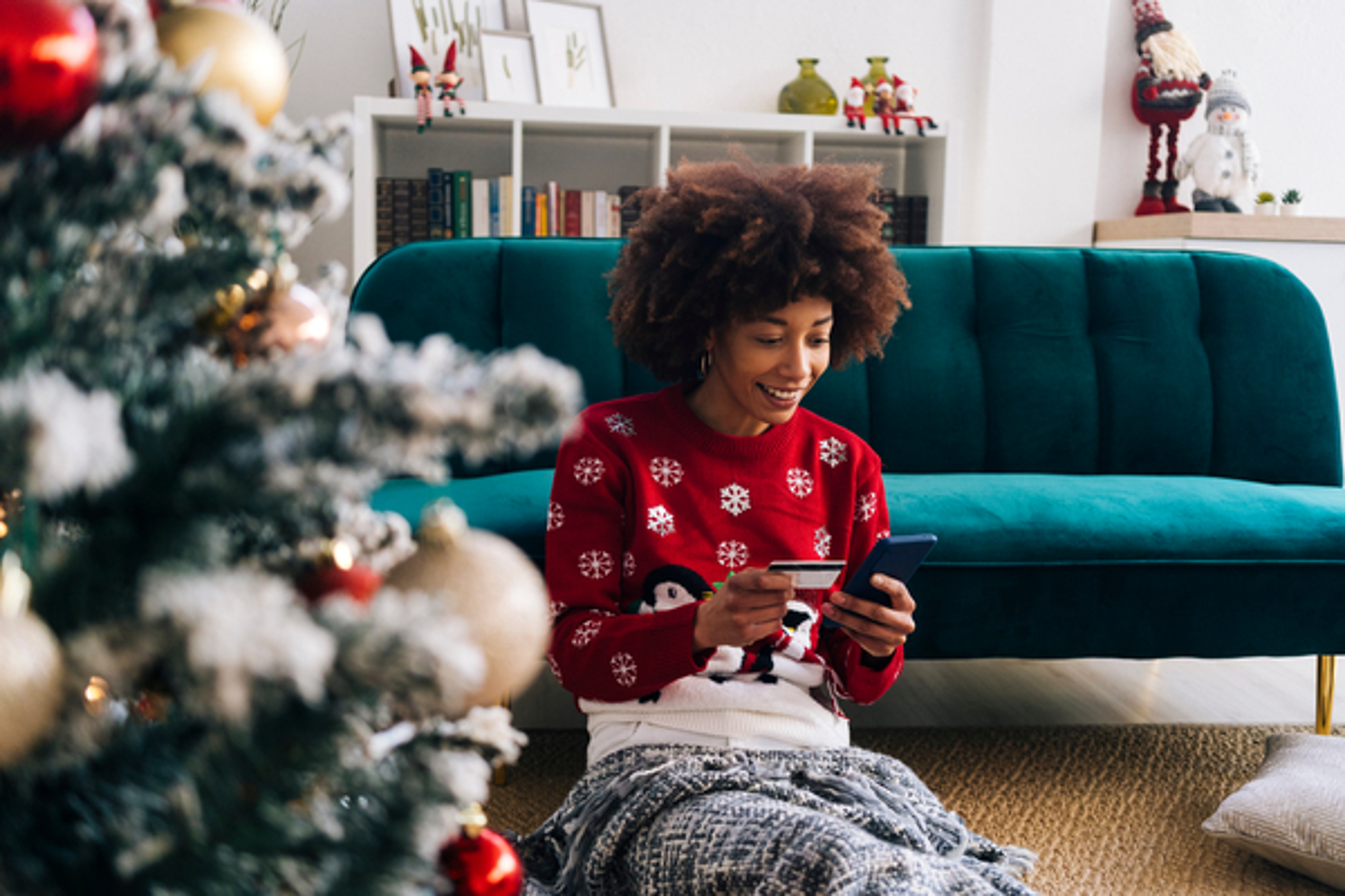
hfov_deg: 54.4
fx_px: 1308
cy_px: 448
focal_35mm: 35
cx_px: 672
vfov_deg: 37.9
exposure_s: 1/125
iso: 800
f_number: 2.8
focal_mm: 35
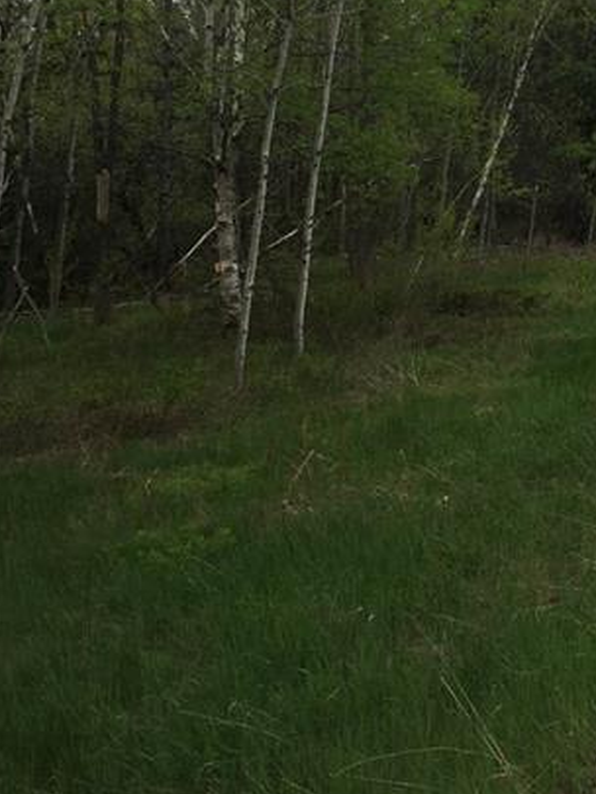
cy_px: 261
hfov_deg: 25.6
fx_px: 1262
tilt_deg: -5.4
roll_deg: -0.2
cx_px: 549
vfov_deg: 34.6
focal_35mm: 55
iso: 32
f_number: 2.2
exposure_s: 1/1199
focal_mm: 4.15
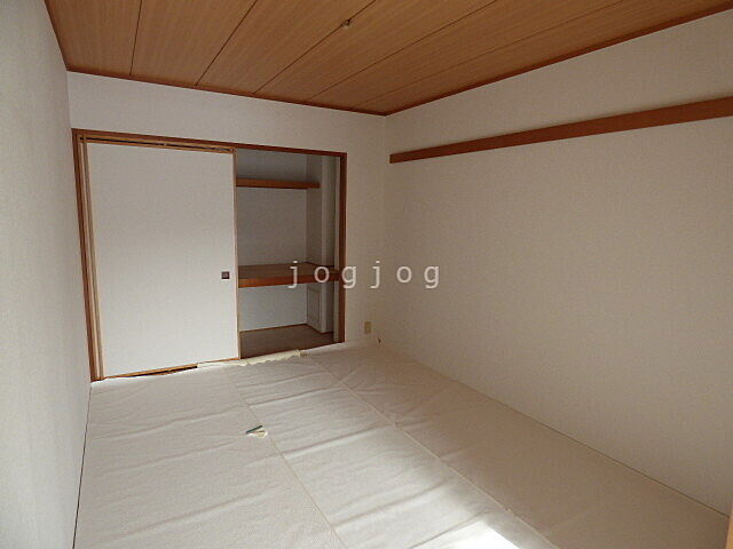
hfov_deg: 81.7
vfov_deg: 66.0
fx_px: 424
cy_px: 274
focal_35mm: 20
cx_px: 366
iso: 100
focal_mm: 3.58
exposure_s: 1/80
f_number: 2.8
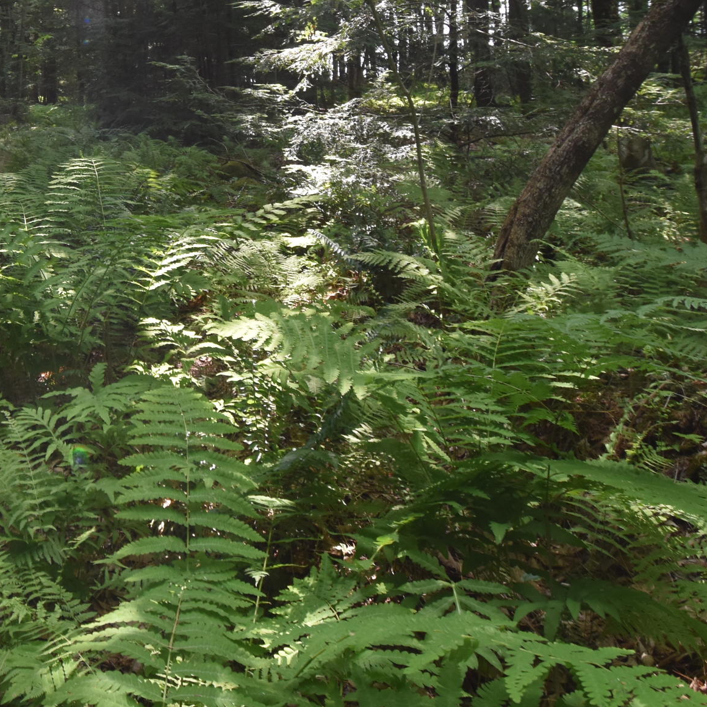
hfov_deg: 45.2
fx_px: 763
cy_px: 137
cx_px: 72
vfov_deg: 47.0
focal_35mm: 33
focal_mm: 10
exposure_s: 1/125
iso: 400
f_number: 5.6
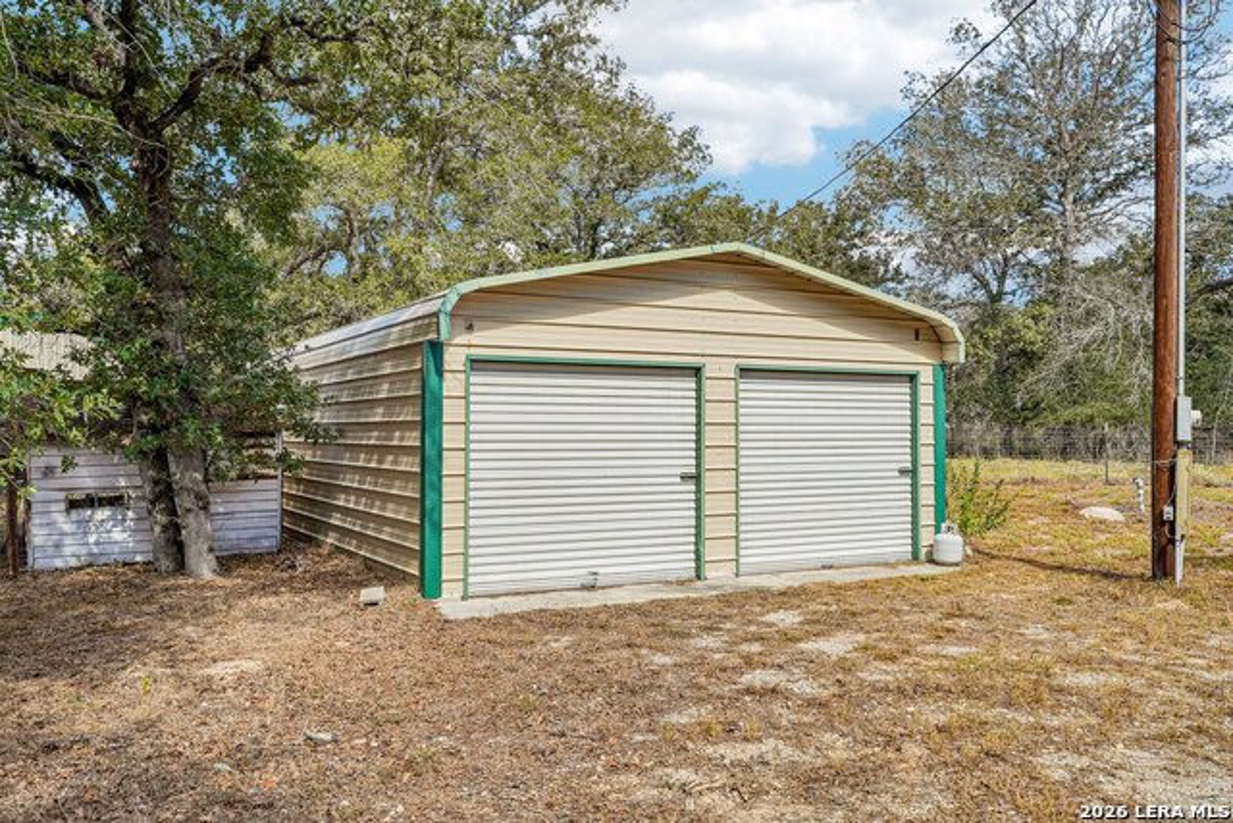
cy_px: 412
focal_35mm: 30
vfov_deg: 43.6
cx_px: 616
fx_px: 1028
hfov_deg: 61.9
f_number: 8
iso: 100
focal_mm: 30
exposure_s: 1/250
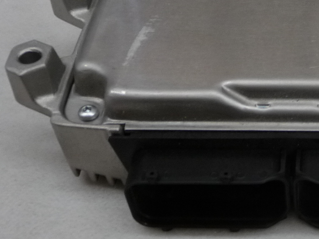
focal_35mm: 74
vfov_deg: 19.7
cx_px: 313
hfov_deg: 25.2
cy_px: 182
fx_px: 682
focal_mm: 4.7
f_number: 3.3
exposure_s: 1/30
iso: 125
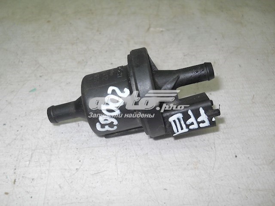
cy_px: 103
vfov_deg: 35.1
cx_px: 138
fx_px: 326
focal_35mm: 41
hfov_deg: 45.8
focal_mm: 6.72
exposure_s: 1/40
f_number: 5.5
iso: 80
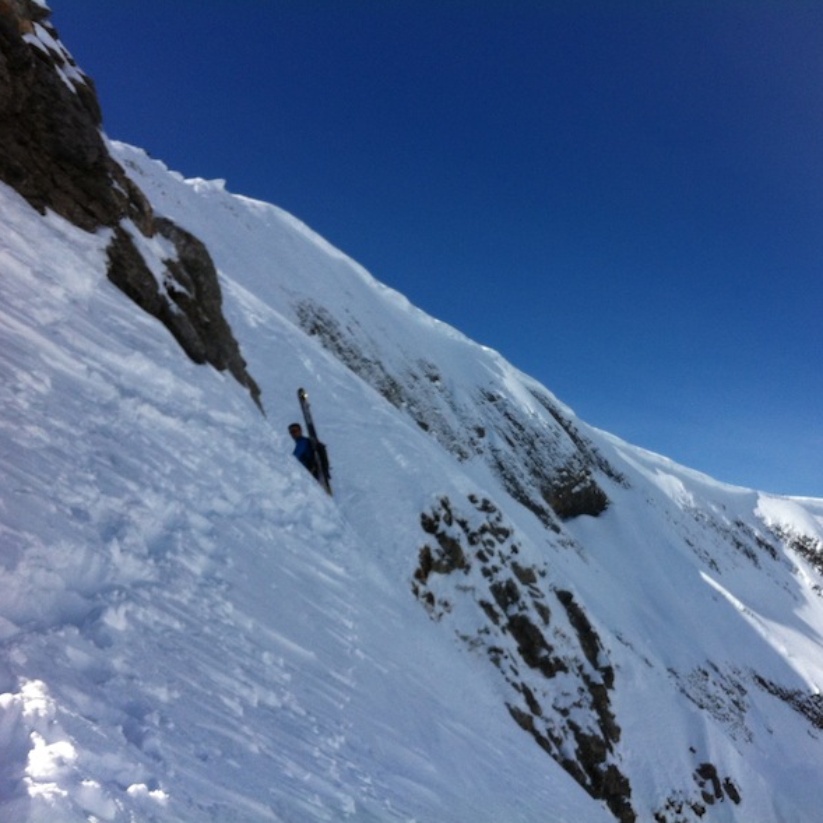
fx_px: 1130
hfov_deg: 39.7
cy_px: 415
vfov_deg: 40.0
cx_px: 521
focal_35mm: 42
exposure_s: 1/2742
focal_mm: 3.85
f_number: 2.8
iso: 80
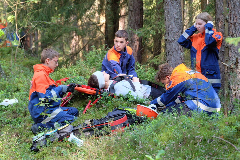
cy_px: 80
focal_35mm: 135
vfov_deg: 10.2
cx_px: 120
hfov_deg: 15.2
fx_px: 900
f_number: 5.4
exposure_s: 1/90
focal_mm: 90
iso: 1250
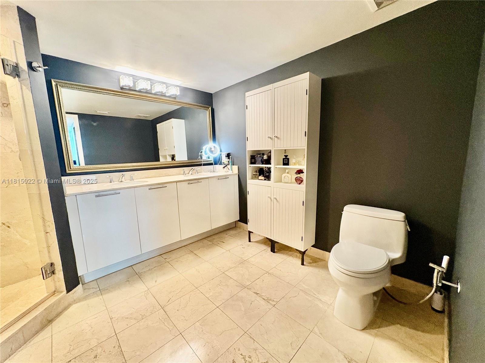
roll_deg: +2.2
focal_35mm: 14
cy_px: 182
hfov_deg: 102.1
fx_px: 196
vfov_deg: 85.7
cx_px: 242
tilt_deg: -7.9
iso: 500
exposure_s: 1/60
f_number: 2.2
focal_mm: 2.22
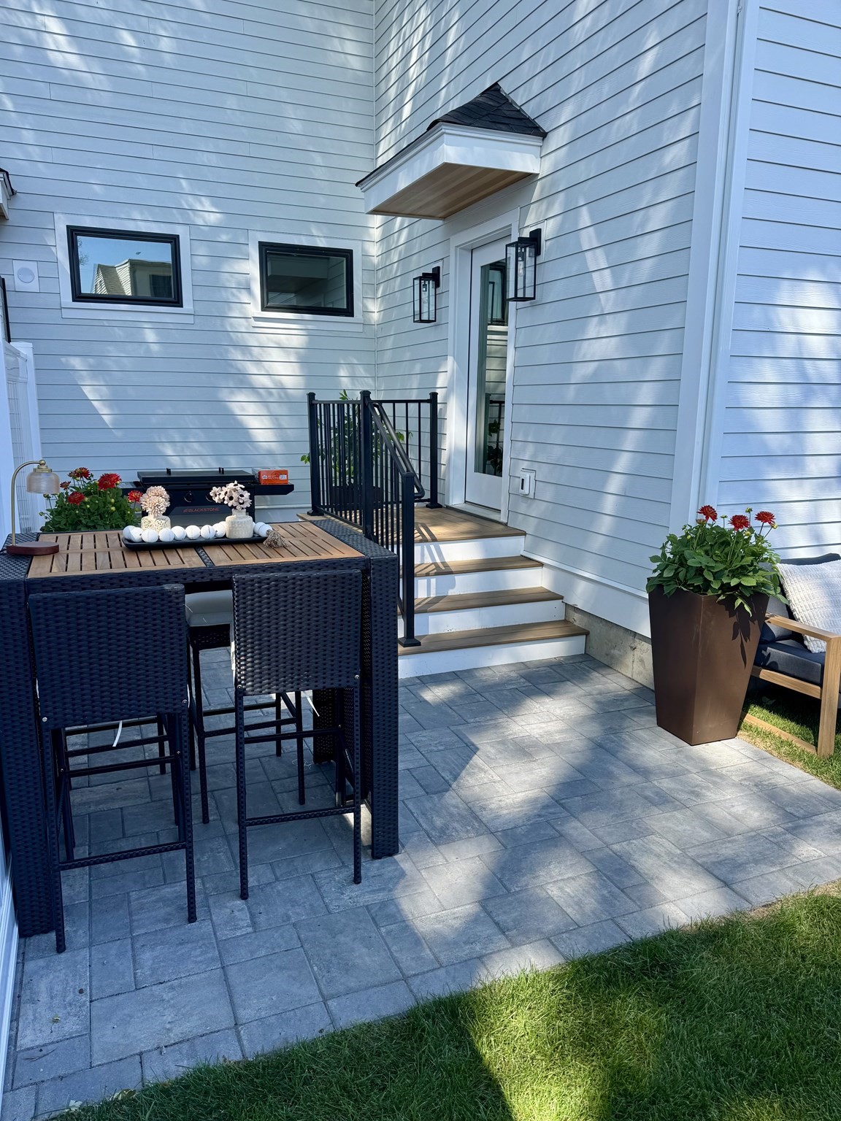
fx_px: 777
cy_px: 560
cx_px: 420
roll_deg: +0.4
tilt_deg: -11.8
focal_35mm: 24
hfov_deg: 56.8
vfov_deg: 71.6
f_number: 1.78
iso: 80
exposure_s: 1/966
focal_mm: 6.76
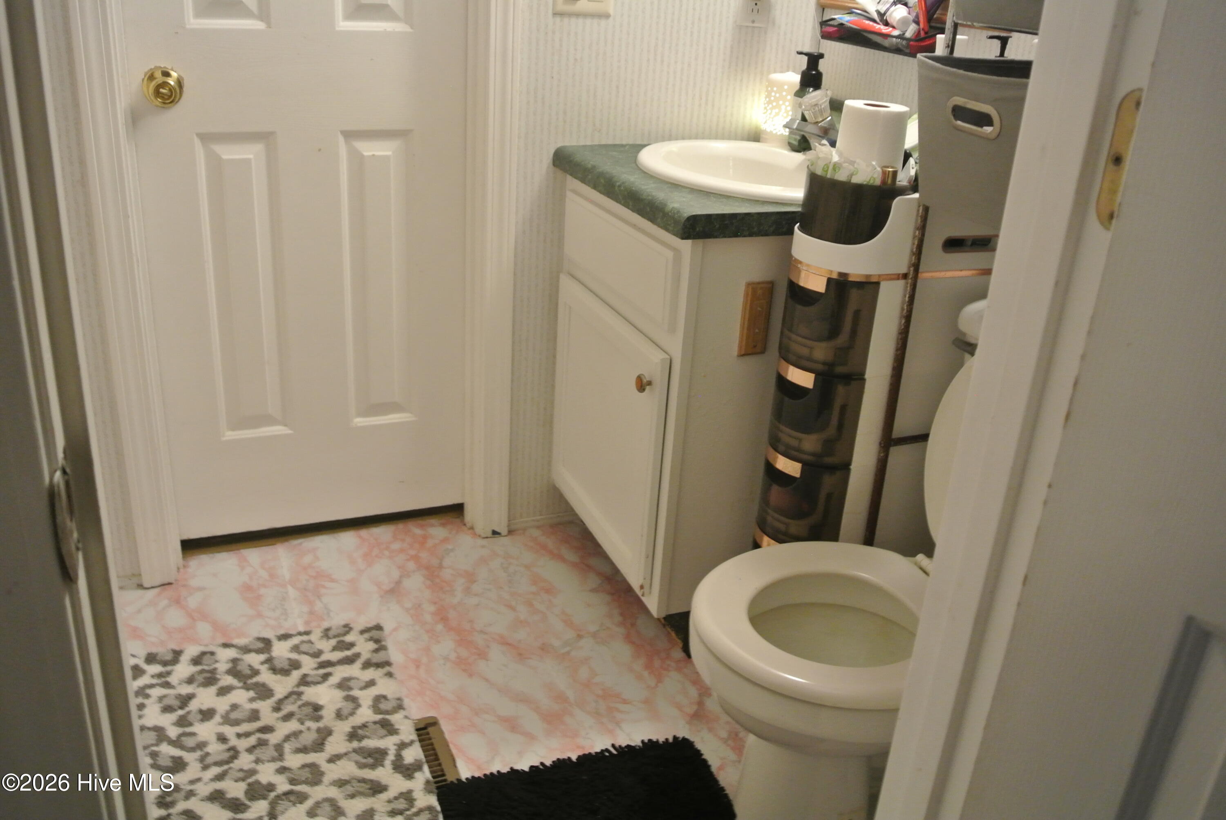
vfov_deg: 42.4
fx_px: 1057
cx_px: 613
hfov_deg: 60.2
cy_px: 410
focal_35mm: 31
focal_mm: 11.8
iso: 800
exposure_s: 1/15
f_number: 3.8
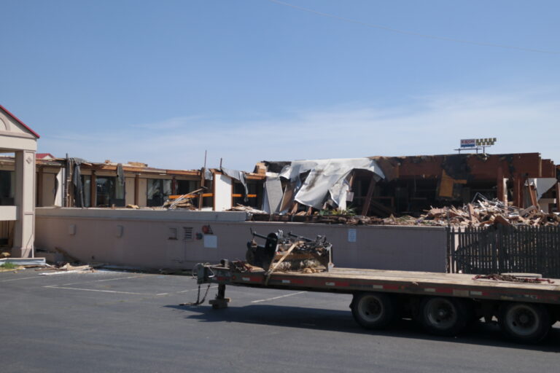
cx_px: 280
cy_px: 186
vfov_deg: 36.9
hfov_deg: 53.1
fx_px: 560
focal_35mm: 36
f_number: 7.1
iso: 100
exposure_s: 1/320
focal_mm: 24
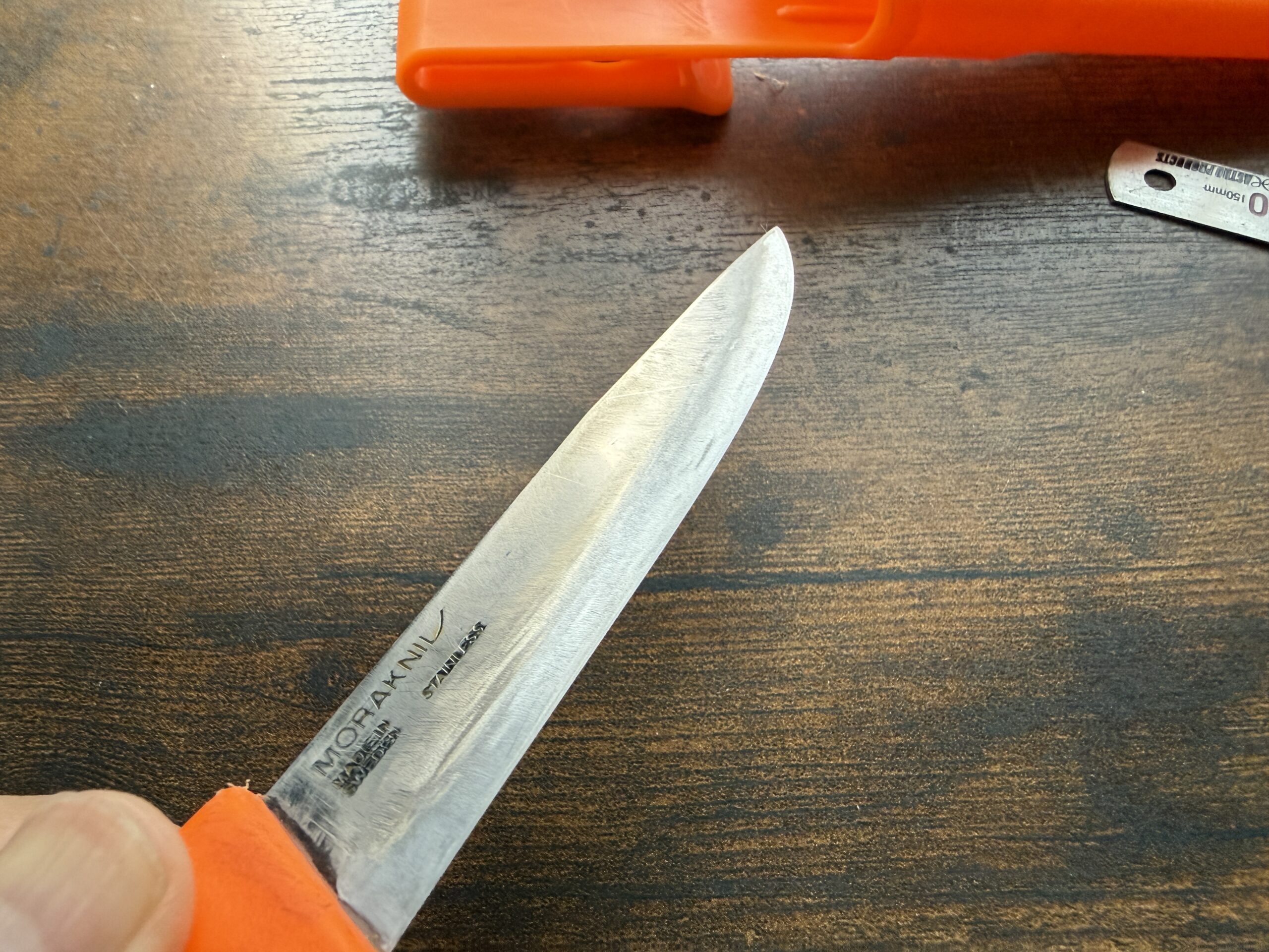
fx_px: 880
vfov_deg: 56.8
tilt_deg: -62.6
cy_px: 476
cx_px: 634
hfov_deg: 71.6
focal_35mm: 24
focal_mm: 2.22
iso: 320
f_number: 2.2
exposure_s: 1/97
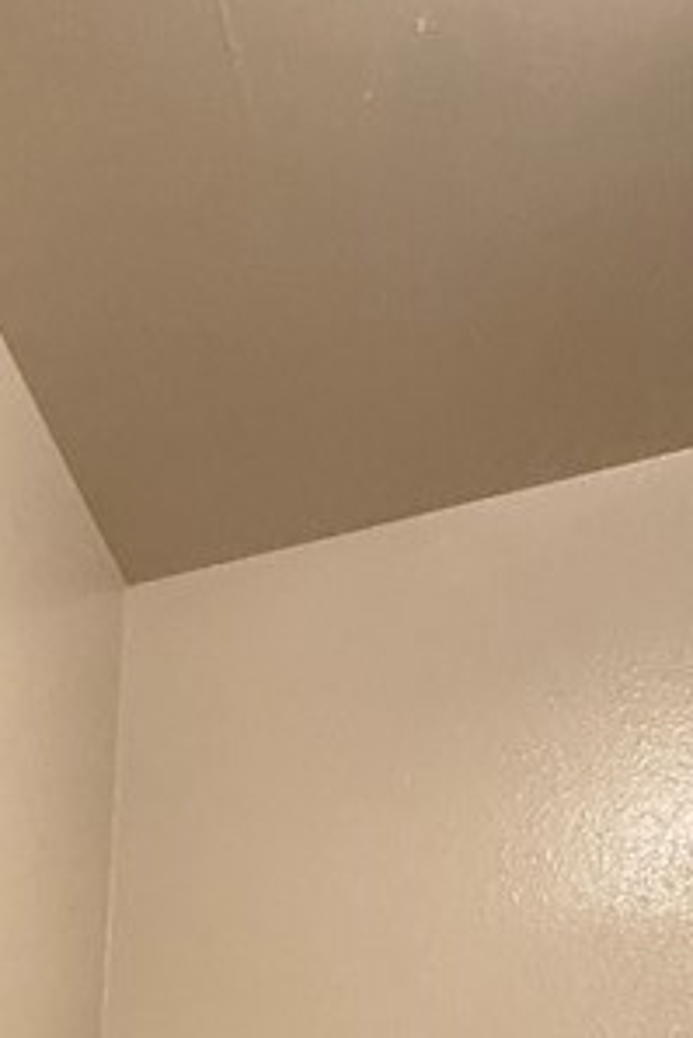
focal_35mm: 50
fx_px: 1442
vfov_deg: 27.6
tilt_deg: -7.3
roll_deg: -1.3
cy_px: 1547
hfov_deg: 23.3
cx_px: -254
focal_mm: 2.22
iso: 400
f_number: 2.2
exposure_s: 1/60
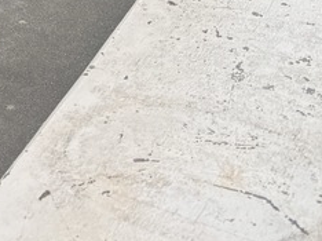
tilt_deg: -9.0
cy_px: -421
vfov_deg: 8.7
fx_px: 1375
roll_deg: +1.3
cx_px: -238
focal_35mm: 148
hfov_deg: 12.3
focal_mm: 6.76
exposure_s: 1/266
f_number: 1.78
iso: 64
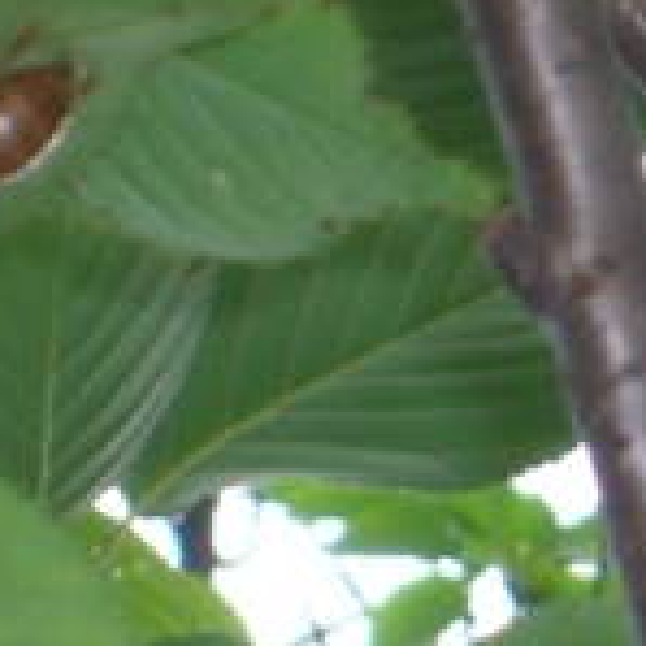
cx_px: 989
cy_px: -26
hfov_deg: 3.2
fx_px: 11422
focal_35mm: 541
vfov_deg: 3.2
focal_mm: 23.7
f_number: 5.1
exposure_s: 1/60
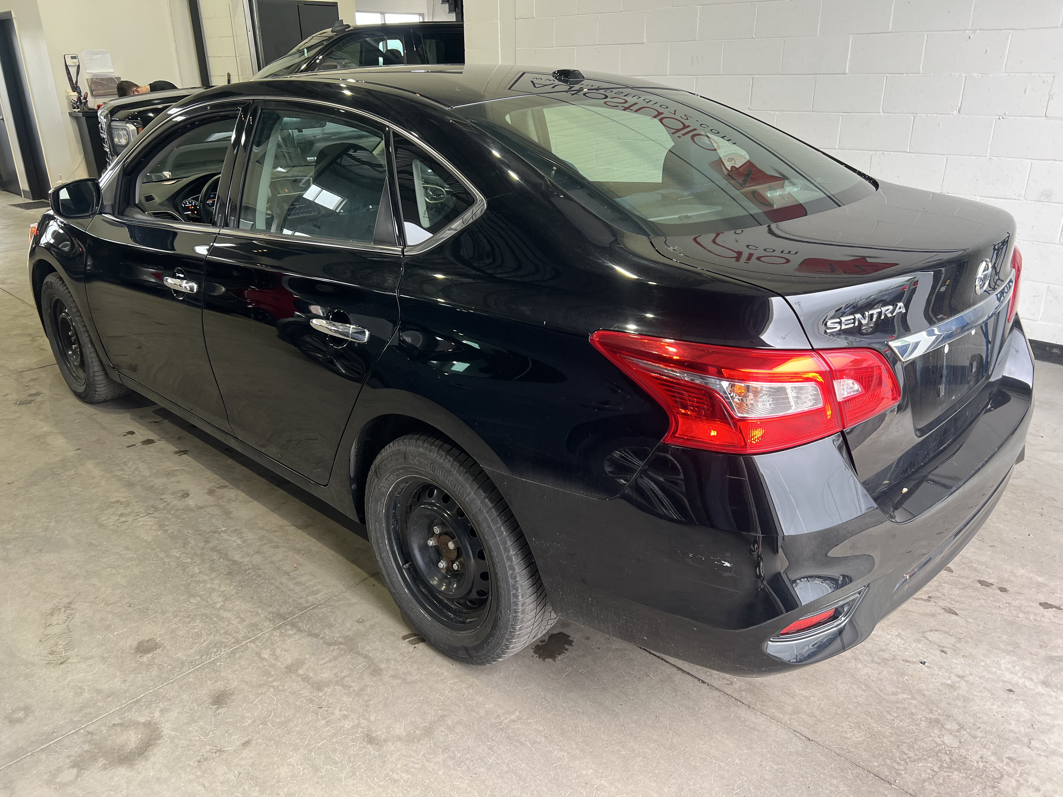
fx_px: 798
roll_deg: +0.6
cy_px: 398
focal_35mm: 26
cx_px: 532
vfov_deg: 53.1
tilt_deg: -21.4
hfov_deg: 67.3
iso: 80
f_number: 1.5
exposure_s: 1/121
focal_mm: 5.7
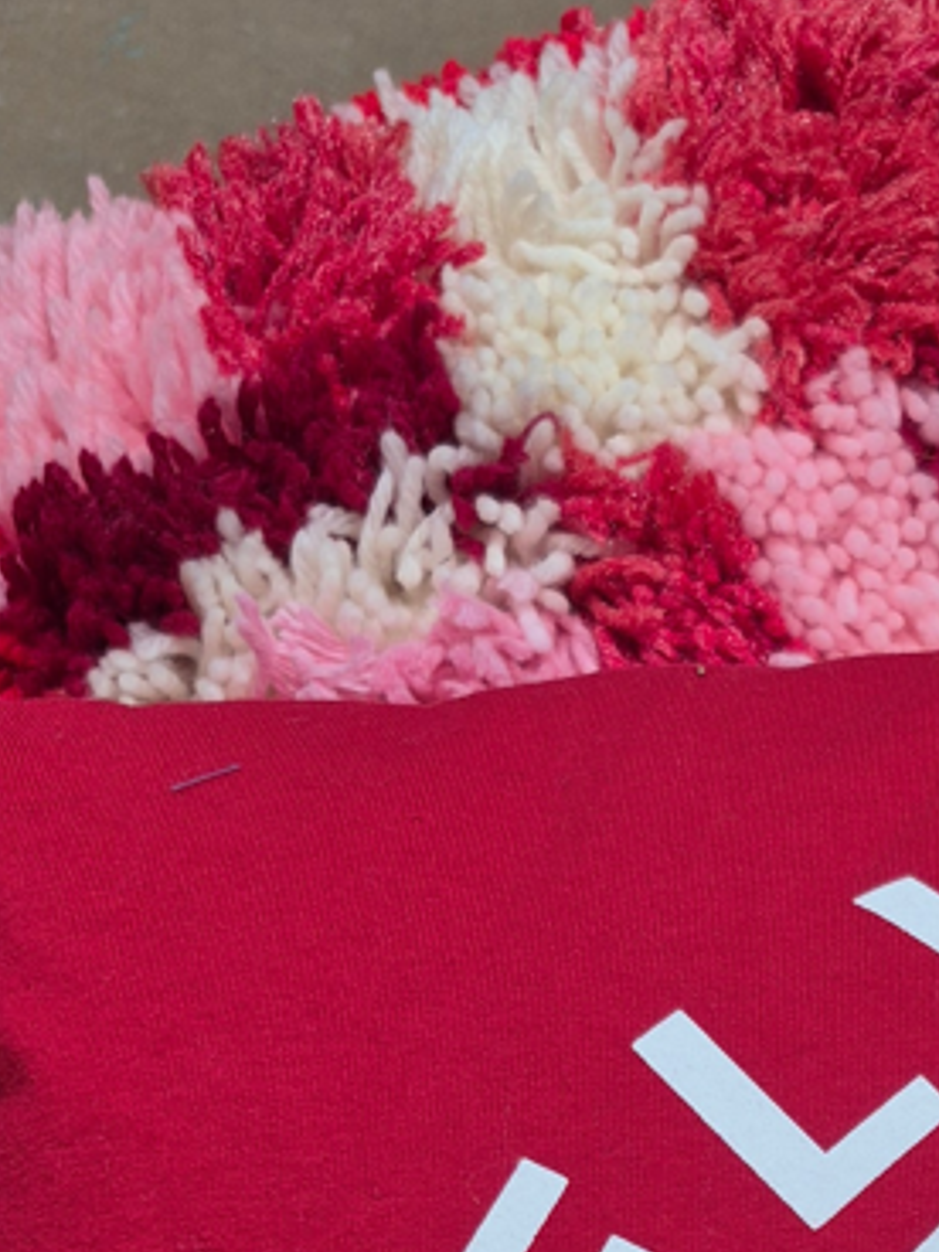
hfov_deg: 18.4
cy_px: 1528
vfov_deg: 23.6
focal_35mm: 75
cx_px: 1181
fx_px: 2713
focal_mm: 5.4
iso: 50
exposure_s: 1/120
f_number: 1.8
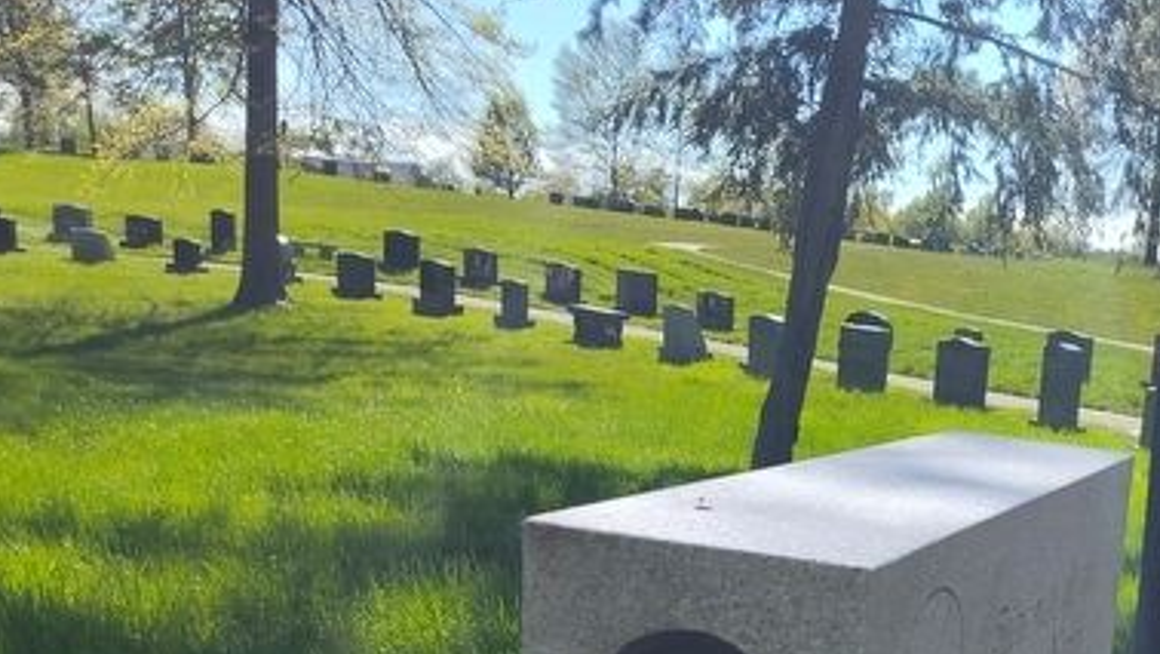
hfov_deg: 36.5
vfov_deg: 20.5
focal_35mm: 53
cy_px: 878
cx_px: 1062
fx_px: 1631
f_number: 1.8
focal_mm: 5.56
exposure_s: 1/1530
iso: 100
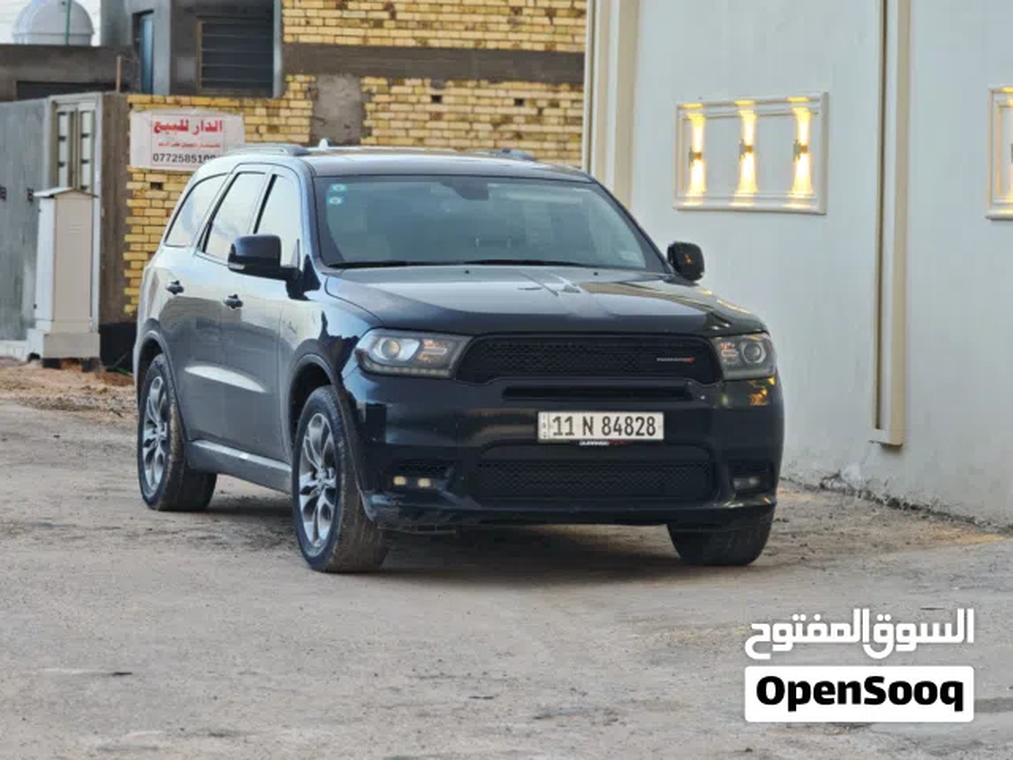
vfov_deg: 11.0
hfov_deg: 14.6
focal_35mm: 135
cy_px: 380
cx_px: 506
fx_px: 3951
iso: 800
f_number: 2.6
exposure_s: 1/50
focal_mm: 25.1
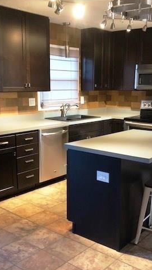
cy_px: 147
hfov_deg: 29.0
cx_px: 85
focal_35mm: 41
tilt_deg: -9.3
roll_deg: +0.6
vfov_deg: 49.3
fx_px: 294
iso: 100
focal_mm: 3.99
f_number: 1.8
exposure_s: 1/15
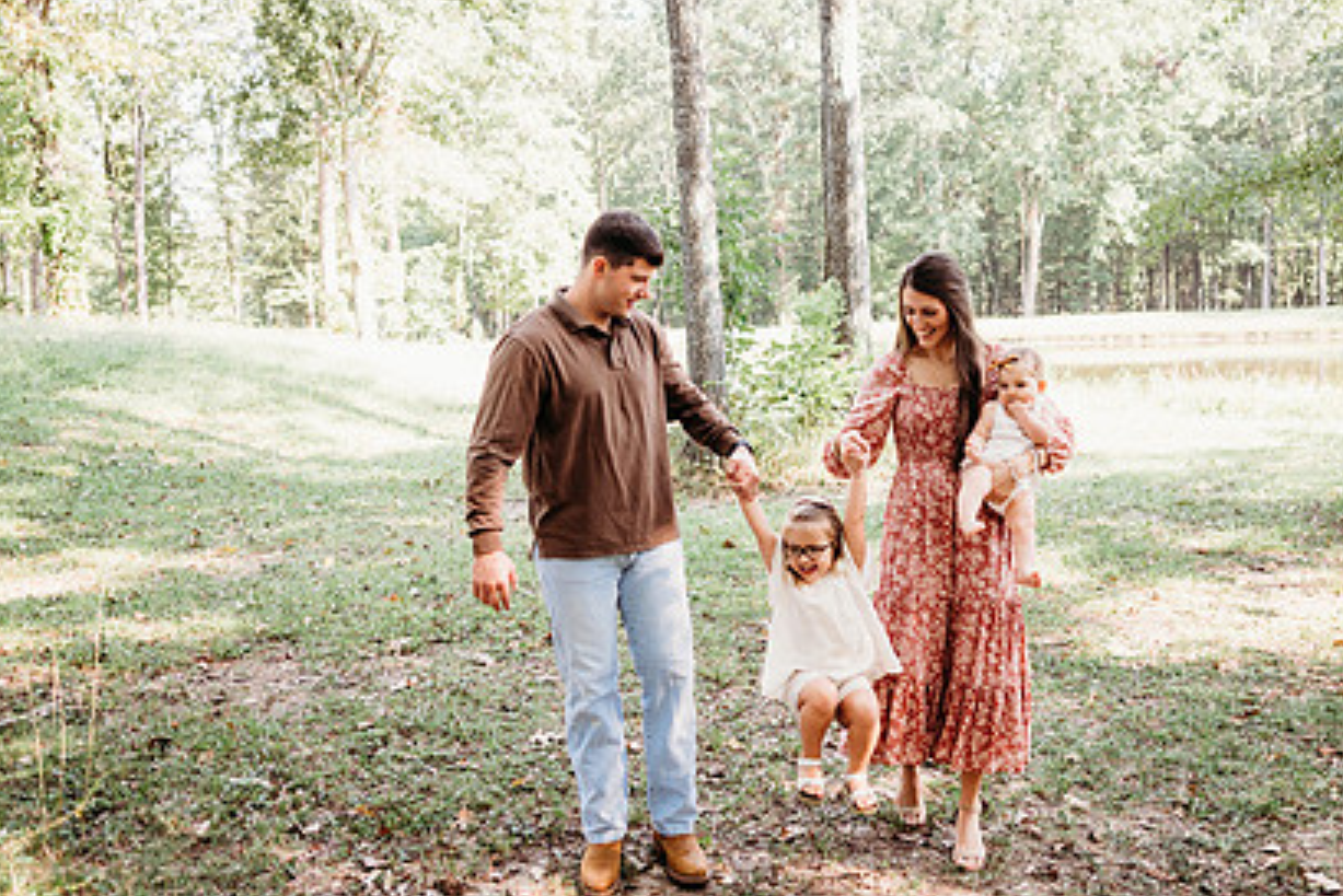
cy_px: 438
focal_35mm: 34
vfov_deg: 38.9
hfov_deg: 55.4
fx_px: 1269
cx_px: 808
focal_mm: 24
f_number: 2.2
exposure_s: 1/320
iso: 200
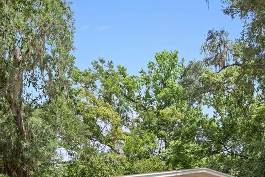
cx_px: 184
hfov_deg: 35.2
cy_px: 242
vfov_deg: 21.4
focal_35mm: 56
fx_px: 412
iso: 250
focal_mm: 12
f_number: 8
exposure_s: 1/250
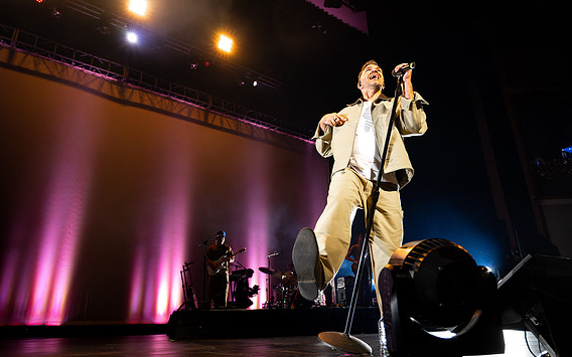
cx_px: 288
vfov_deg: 49.3
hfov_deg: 72.5
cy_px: 184
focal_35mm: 25
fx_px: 390
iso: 5000
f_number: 4
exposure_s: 1/320
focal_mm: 24
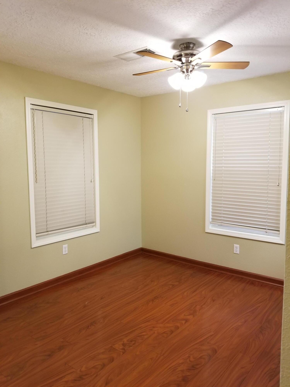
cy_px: 194
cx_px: 145
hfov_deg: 53.1
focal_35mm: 26
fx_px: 290
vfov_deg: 67.3
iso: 200
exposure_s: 1/30
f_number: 1.7
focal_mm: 4.3
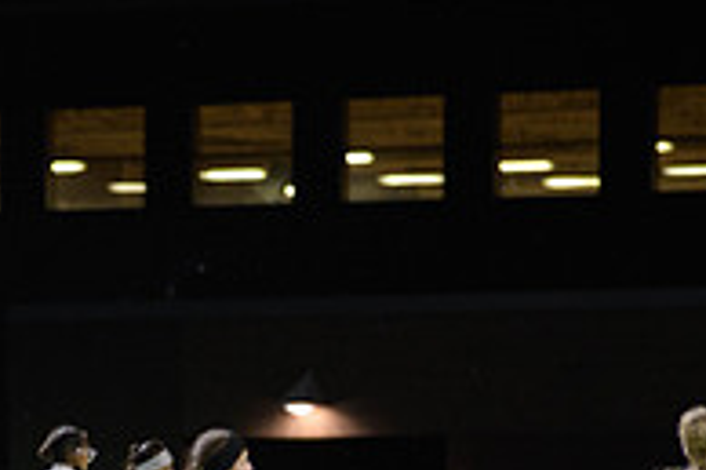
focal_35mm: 598
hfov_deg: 3.4
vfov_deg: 2.3
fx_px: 11717
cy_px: 665
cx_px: -22
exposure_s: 1/200
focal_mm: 200
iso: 1100
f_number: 2.8
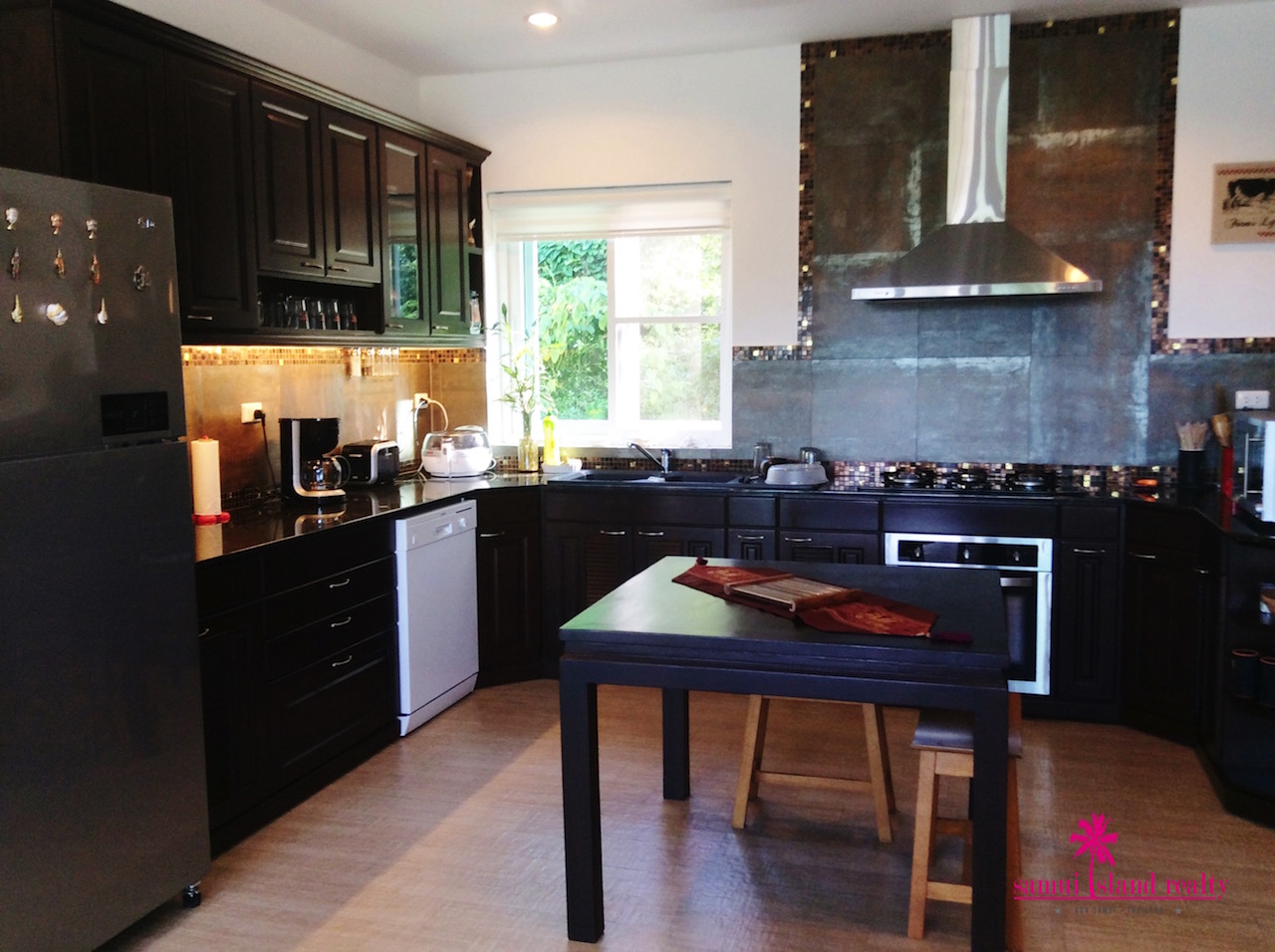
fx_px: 1177
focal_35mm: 32
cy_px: 476
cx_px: 638
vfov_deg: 44.1
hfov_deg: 56.9
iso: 40
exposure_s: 1/24
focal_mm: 3.3
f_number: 2.4
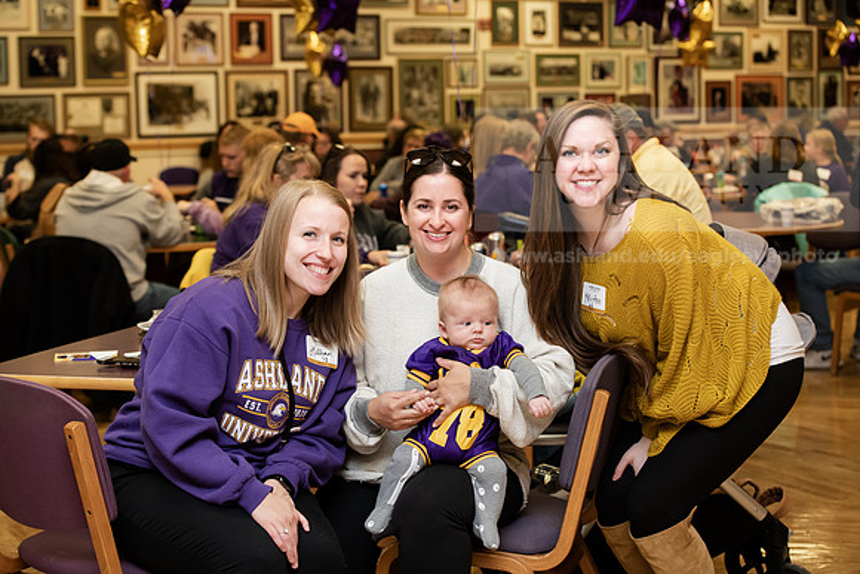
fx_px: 1673
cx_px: 430
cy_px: 287
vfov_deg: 19.5
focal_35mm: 70
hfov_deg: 28.8
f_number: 4.5
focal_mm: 70
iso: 1250
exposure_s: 1/160
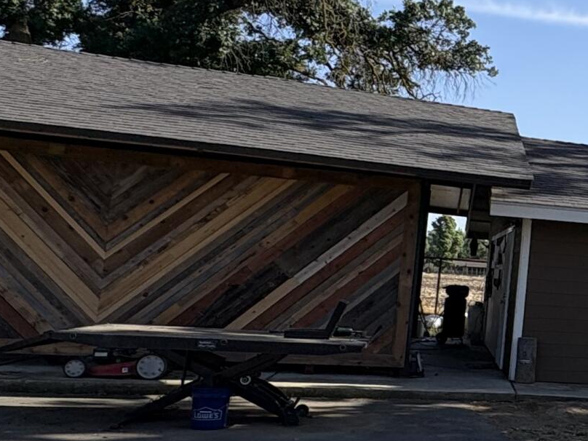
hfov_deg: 29.9
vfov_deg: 28.0
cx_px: 750
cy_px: 223
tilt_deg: +5.3
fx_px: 883
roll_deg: -2.9
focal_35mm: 52
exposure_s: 1/1477
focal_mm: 2.22
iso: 50
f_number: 2.2
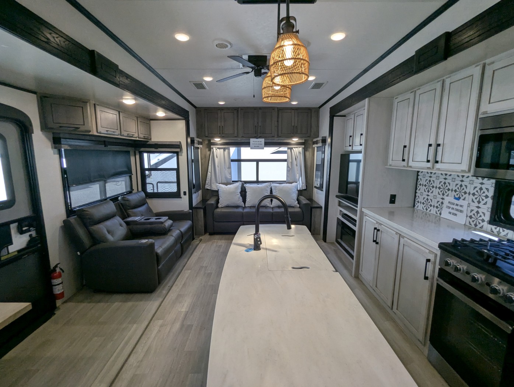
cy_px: 194
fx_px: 238
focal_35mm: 16
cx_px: 257
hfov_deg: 94.4
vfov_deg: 78.2
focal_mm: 2.35
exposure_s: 1/100
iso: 121
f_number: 2.2
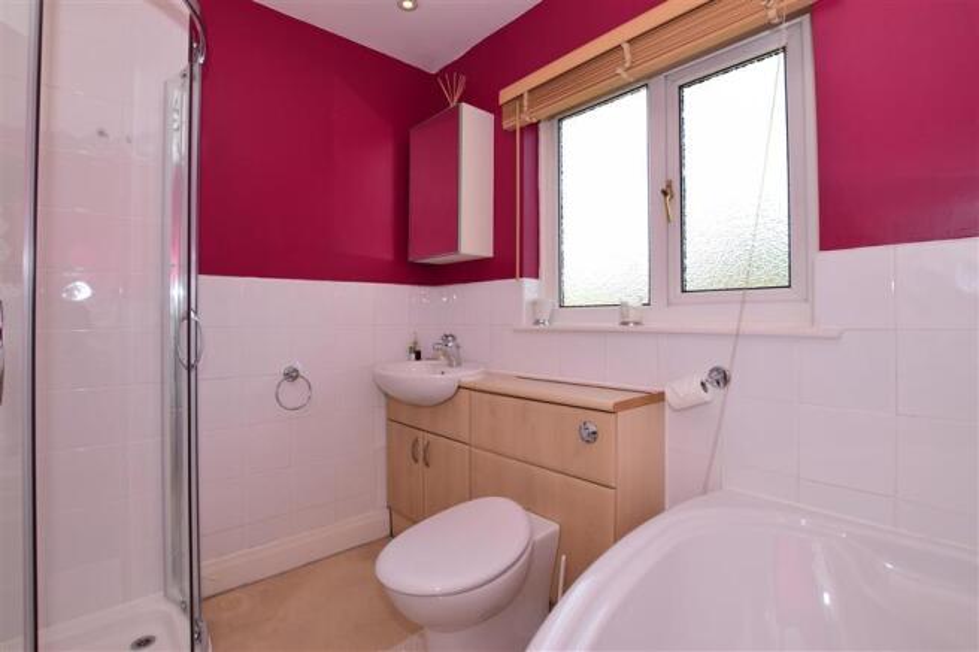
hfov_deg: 100.4
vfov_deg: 77.3
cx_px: 490
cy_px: 326
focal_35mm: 15
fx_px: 408
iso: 200
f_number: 7.1
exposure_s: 1/200
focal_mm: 10
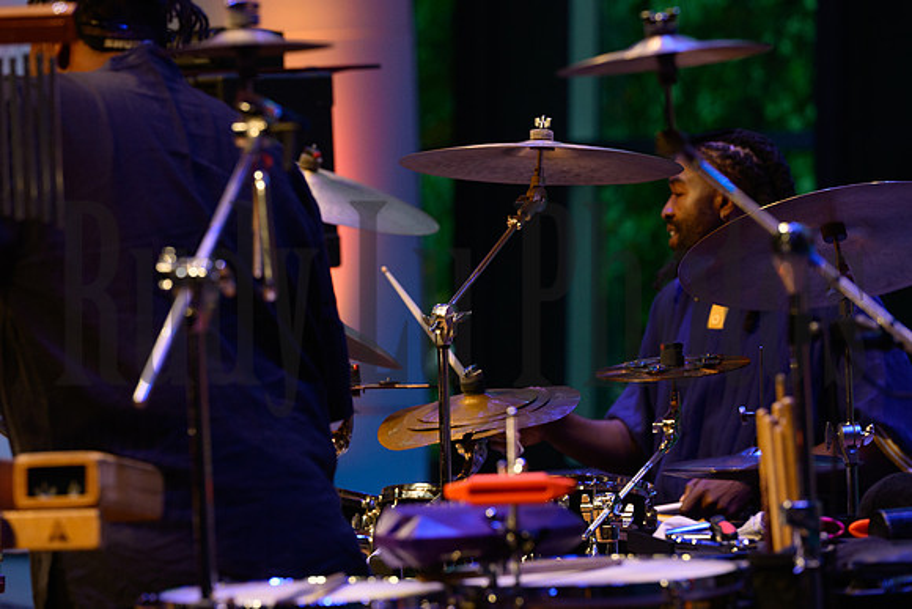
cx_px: 456
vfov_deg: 6.9
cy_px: 304
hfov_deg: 10.3
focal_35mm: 200
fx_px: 5068
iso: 3200
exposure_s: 1/400
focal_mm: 200
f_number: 5.6
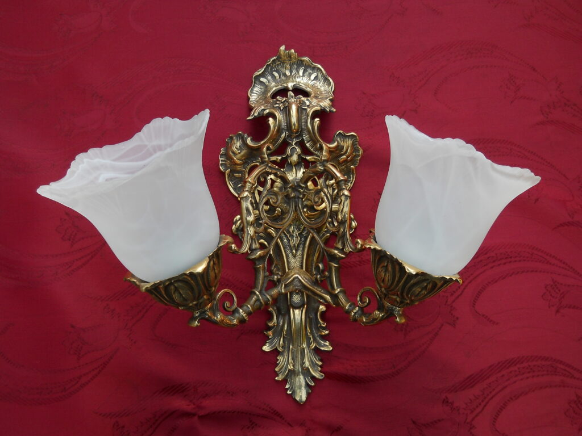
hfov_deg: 45.8
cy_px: 218
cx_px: 291
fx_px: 689
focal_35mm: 41
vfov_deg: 35.1
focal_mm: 6.72
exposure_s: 1/80
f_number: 3.1
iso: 80
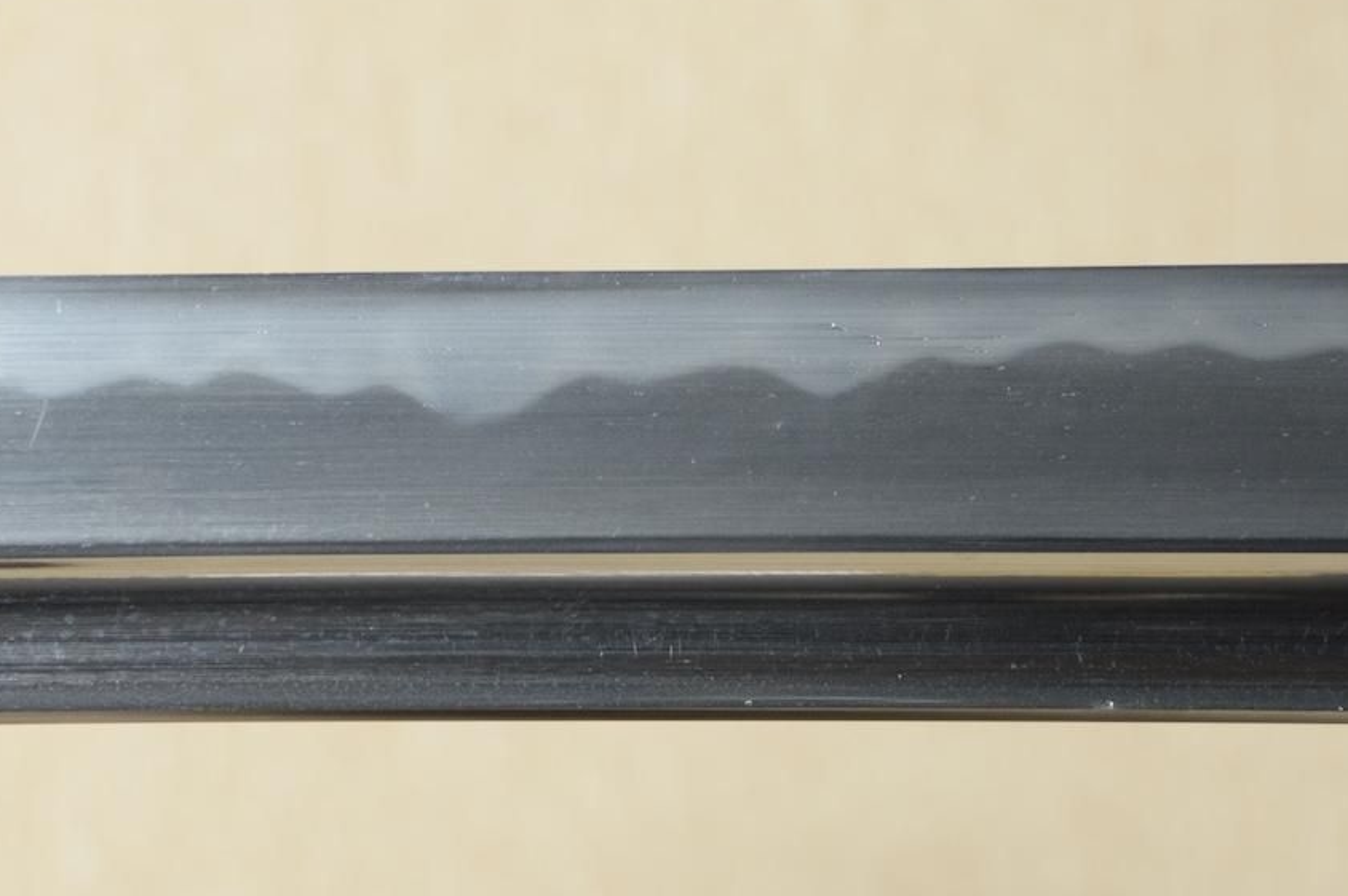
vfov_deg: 6.1
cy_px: 338
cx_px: 698
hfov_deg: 9.2
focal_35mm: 224
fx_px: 8379
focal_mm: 90
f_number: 11
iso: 400
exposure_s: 1/2
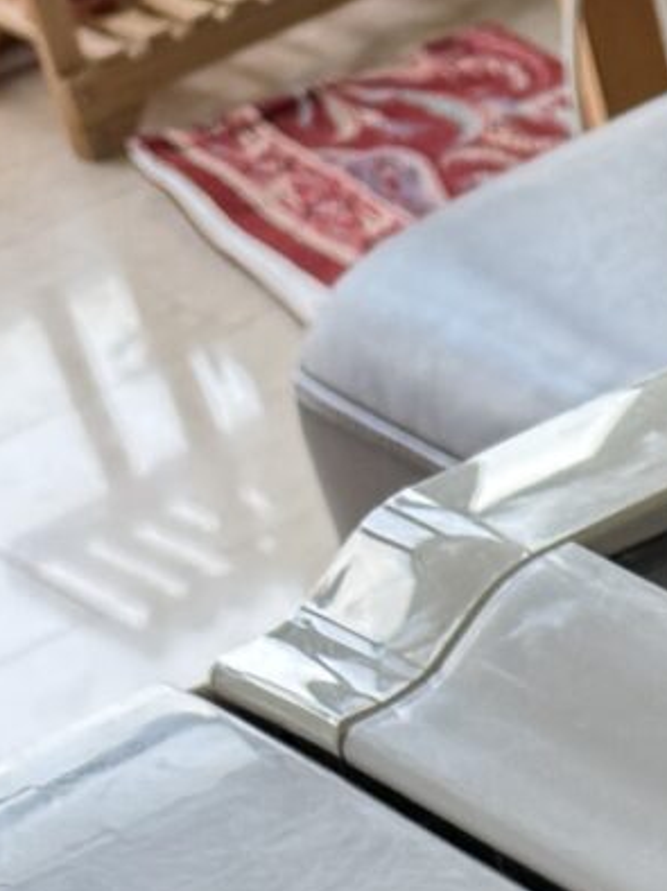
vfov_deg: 9.9
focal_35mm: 156
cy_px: 2587
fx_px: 4012
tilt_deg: -49.5
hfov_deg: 8.7
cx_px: 1531
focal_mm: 6.76
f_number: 1.78
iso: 100
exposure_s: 1/121
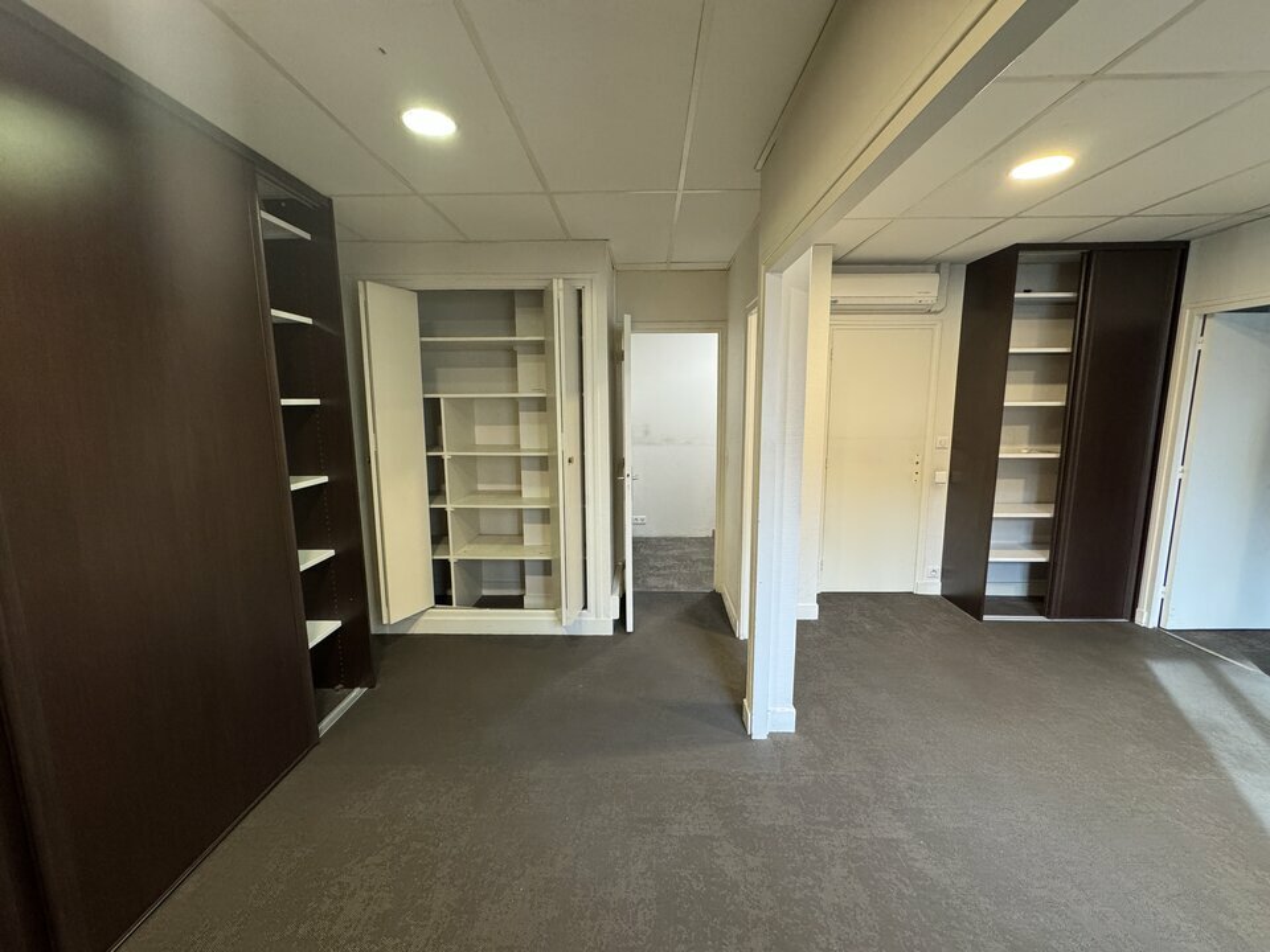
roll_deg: +0.7
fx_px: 514
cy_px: 476
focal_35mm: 14
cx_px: 635
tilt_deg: -7.8
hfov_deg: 102.1
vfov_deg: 85.7
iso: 320
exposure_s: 1/100
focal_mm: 2.22
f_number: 2.2
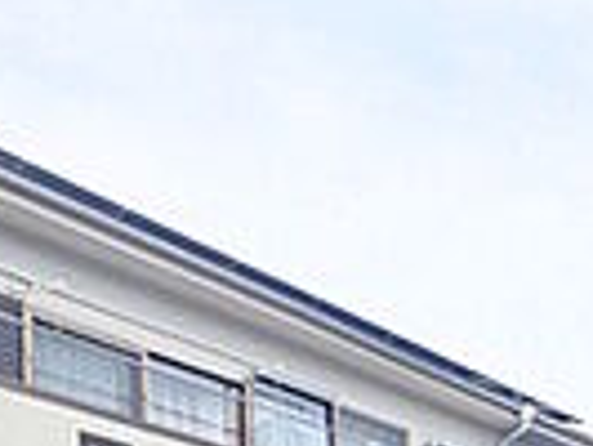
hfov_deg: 26.2
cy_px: 838
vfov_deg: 17.8
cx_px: 771
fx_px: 1080
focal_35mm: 63
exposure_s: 1/1284
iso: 49
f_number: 2.2
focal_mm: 1.83
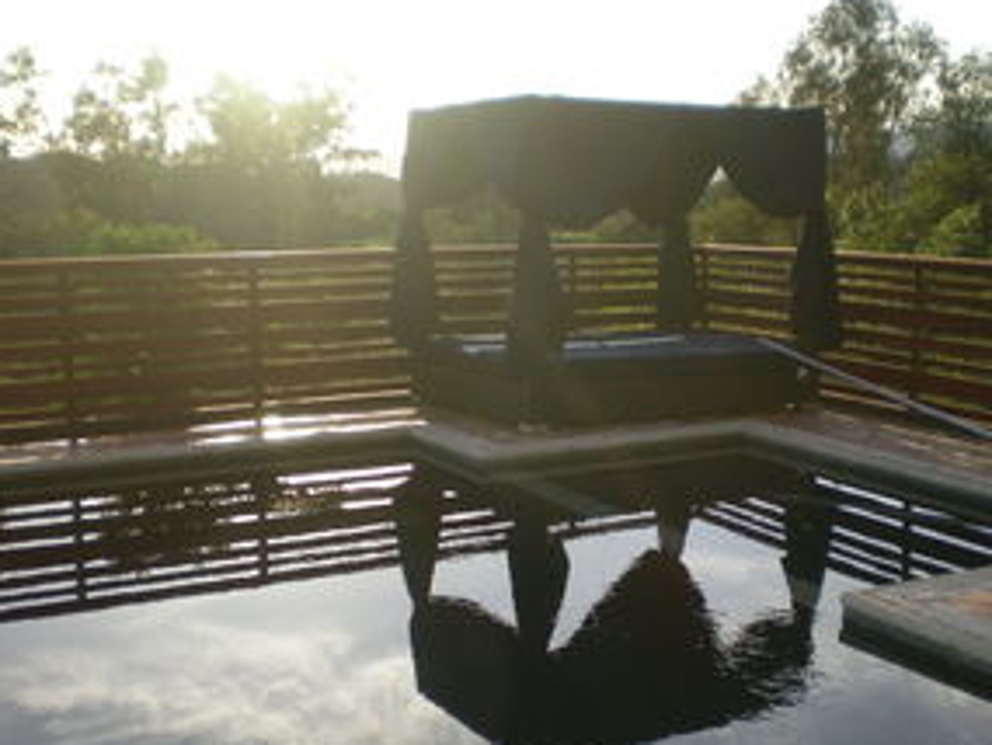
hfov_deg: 38.6
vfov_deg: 29.6
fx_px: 1405
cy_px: 439
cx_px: 630
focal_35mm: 49
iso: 77
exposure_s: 1/421
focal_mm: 6.3
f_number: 3.1
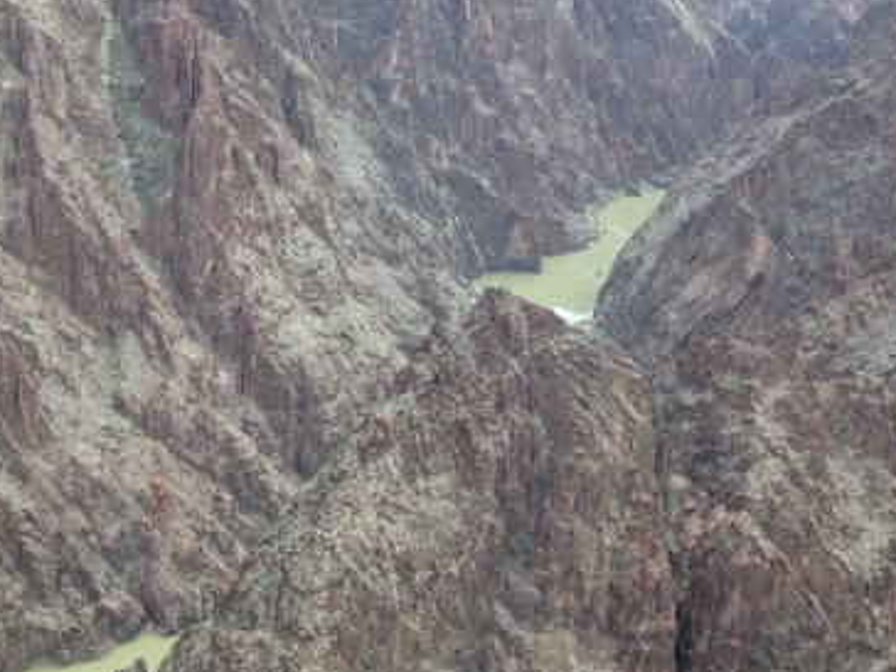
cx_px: 337
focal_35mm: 58
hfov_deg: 33.1
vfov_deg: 25.2
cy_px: 374
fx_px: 1501
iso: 50
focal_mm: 4.12
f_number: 2.4
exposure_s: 1/303
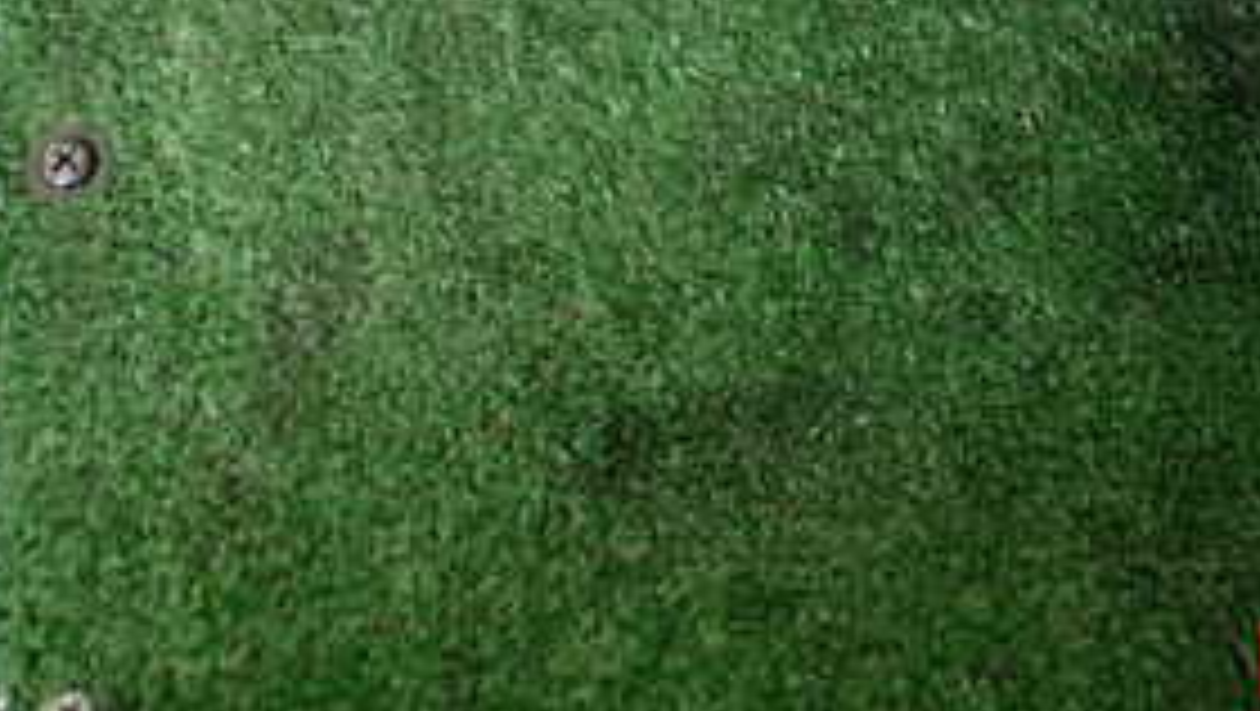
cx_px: 927
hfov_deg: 29.7
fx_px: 2340
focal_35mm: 70
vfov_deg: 16.1
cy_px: -288
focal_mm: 5.4
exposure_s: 1/60
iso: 200
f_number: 2.3
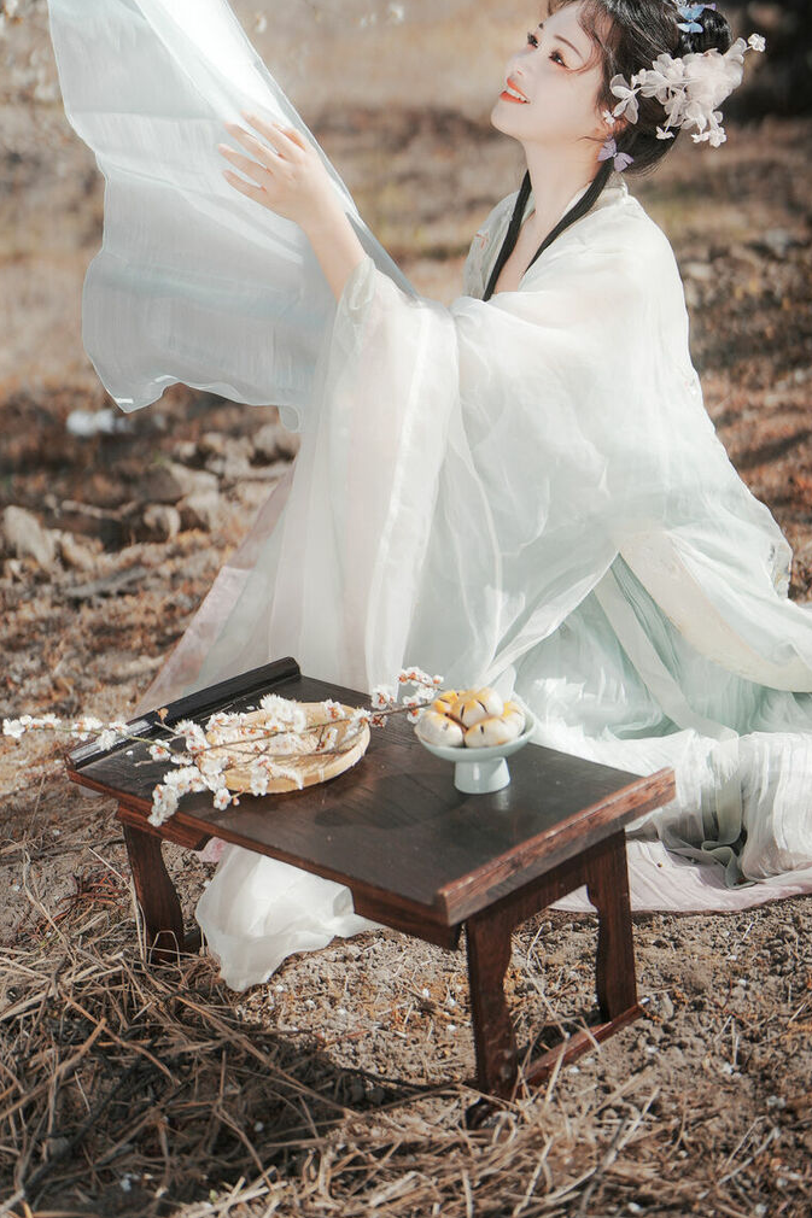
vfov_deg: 25.6
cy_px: 273
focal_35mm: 78
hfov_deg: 17.5
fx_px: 2640
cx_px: 408
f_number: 1.4
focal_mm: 50
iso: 100
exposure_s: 1/8000
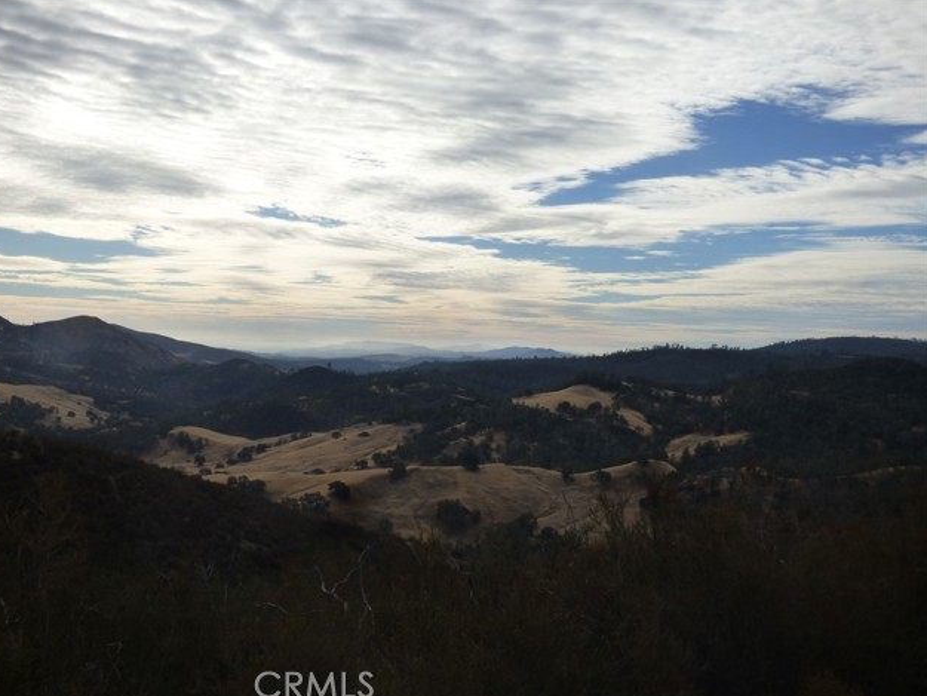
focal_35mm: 42
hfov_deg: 44.8
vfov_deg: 34.4
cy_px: 350
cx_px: 455
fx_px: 1125
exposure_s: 1/2000
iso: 160
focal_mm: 7.07
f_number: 4.5
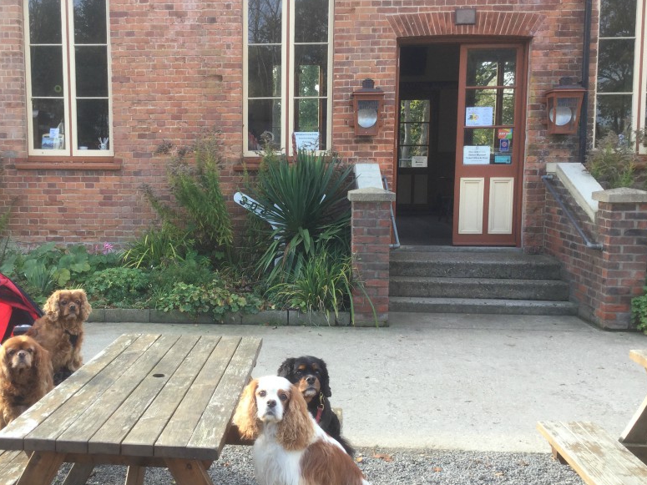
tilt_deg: -8.7
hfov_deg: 46.4
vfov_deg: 35.9
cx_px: 245
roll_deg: -2.0
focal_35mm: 40
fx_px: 748
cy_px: 248
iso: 25
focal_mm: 3.3
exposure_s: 1/124
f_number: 2.4
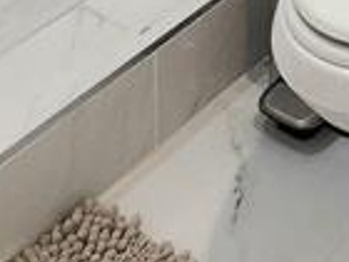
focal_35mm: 95
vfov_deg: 9.8
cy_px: -609
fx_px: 958
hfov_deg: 16.4
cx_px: 673
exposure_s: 1/60.2
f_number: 2.2
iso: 125
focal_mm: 2.2
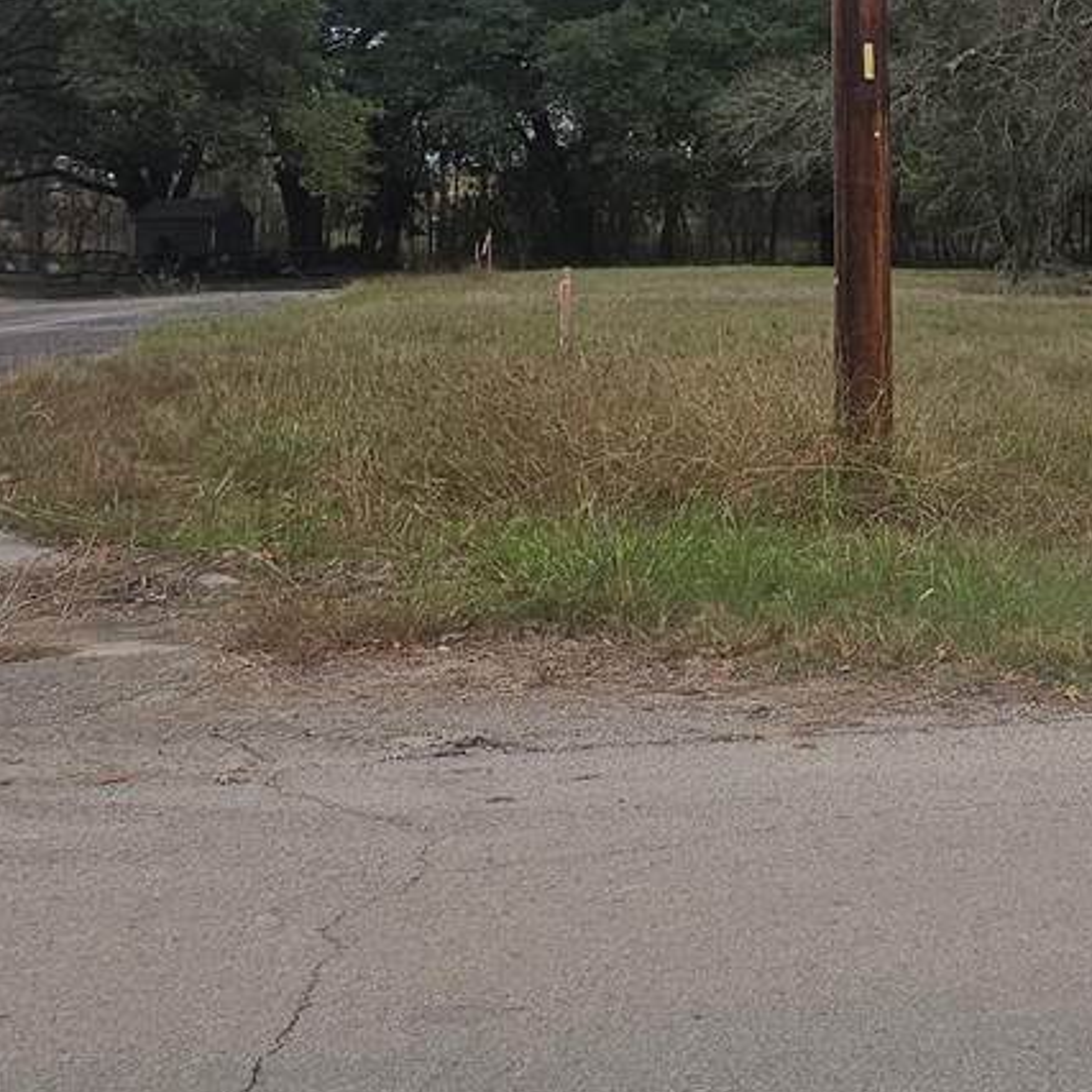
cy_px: -13
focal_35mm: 61
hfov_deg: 26.3
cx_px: 1161
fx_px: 2177
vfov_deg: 26.6
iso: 25
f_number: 1.8
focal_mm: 5.4
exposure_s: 1/553
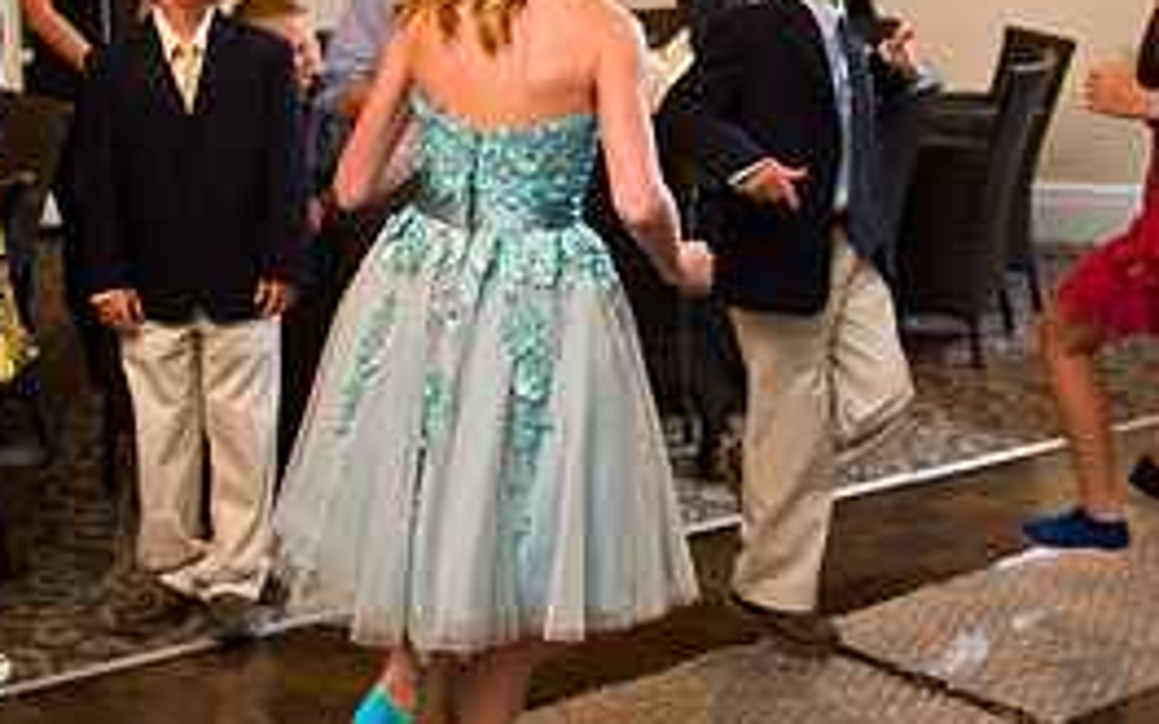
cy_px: 189
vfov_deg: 17.8
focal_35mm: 73
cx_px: 520
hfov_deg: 28.2
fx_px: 2306
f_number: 3.2
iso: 1600
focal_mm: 42
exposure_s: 1/125
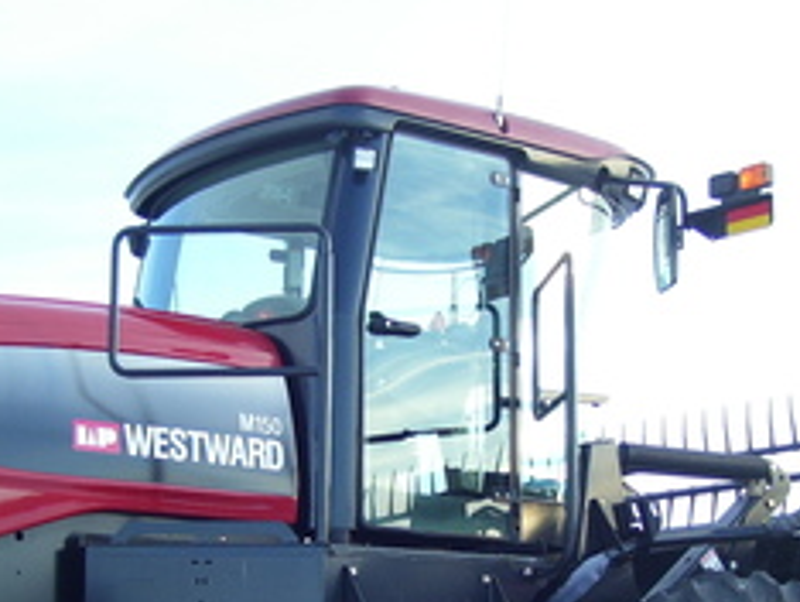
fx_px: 1990
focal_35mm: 86
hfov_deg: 22.7
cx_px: 373
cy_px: 520
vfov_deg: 17.0
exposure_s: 1/250
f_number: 2.7
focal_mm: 6
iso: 80
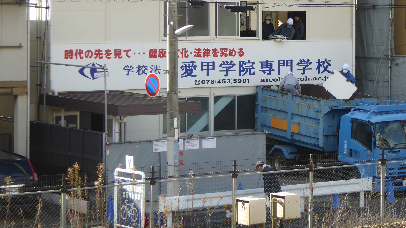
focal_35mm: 147
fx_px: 1583
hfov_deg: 14.6
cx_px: 258
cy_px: 73
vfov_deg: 8.3
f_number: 4.9
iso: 100
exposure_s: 1/160
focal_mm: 16.1
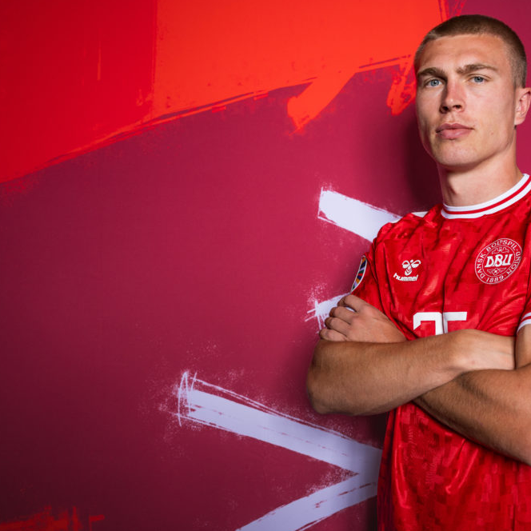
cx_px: 321
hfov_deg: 43.6
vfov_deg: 43.9
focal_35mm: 38
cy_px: 263
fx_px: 659
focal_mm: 29
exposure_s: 1/200
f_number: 5.6
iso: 200
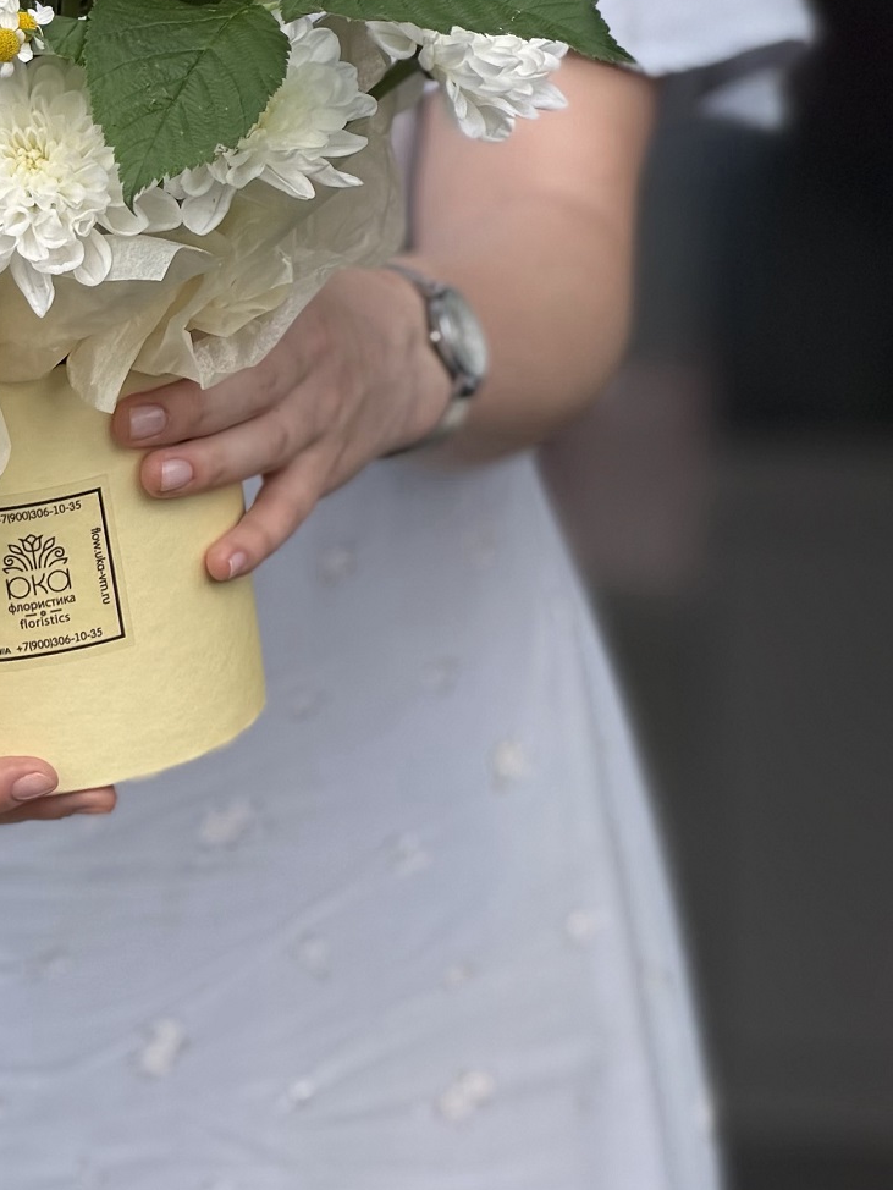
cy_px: -147
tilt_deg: -1.4
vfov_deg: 8.6
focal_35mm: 228
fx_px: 7839
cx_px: -5
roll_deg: +0.1
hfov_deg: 6.5
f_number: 2.8
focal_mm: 16.89
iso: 50
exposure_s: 1/638
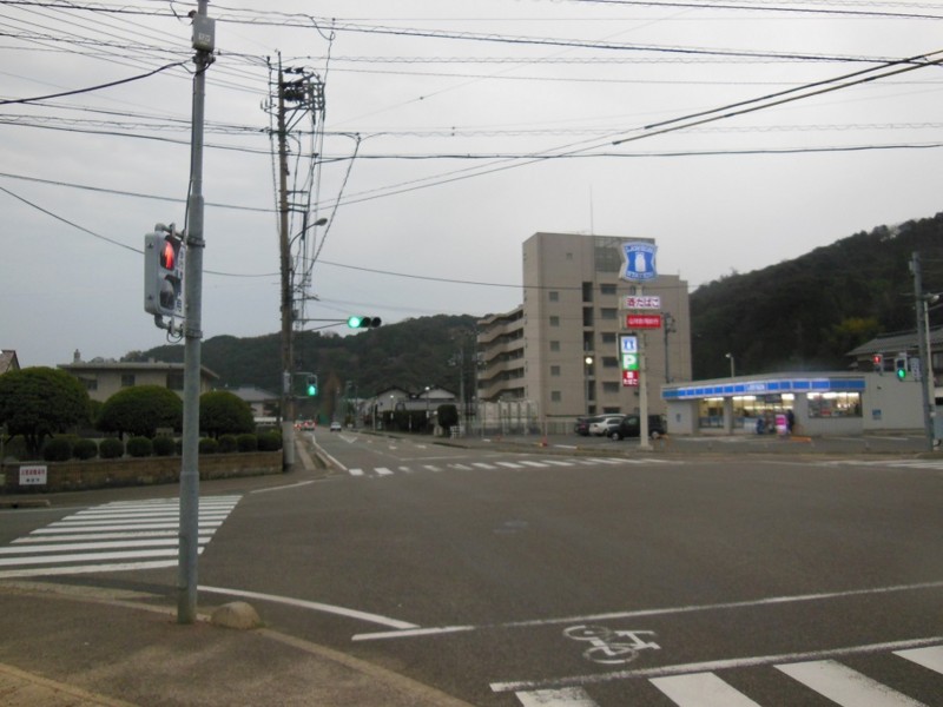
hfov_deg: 61.7
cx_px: 472
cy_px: 354
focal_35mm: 29
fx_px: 790
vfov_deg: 48.2
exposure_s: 1/250
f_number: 3.7
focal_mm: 5.2
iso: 400
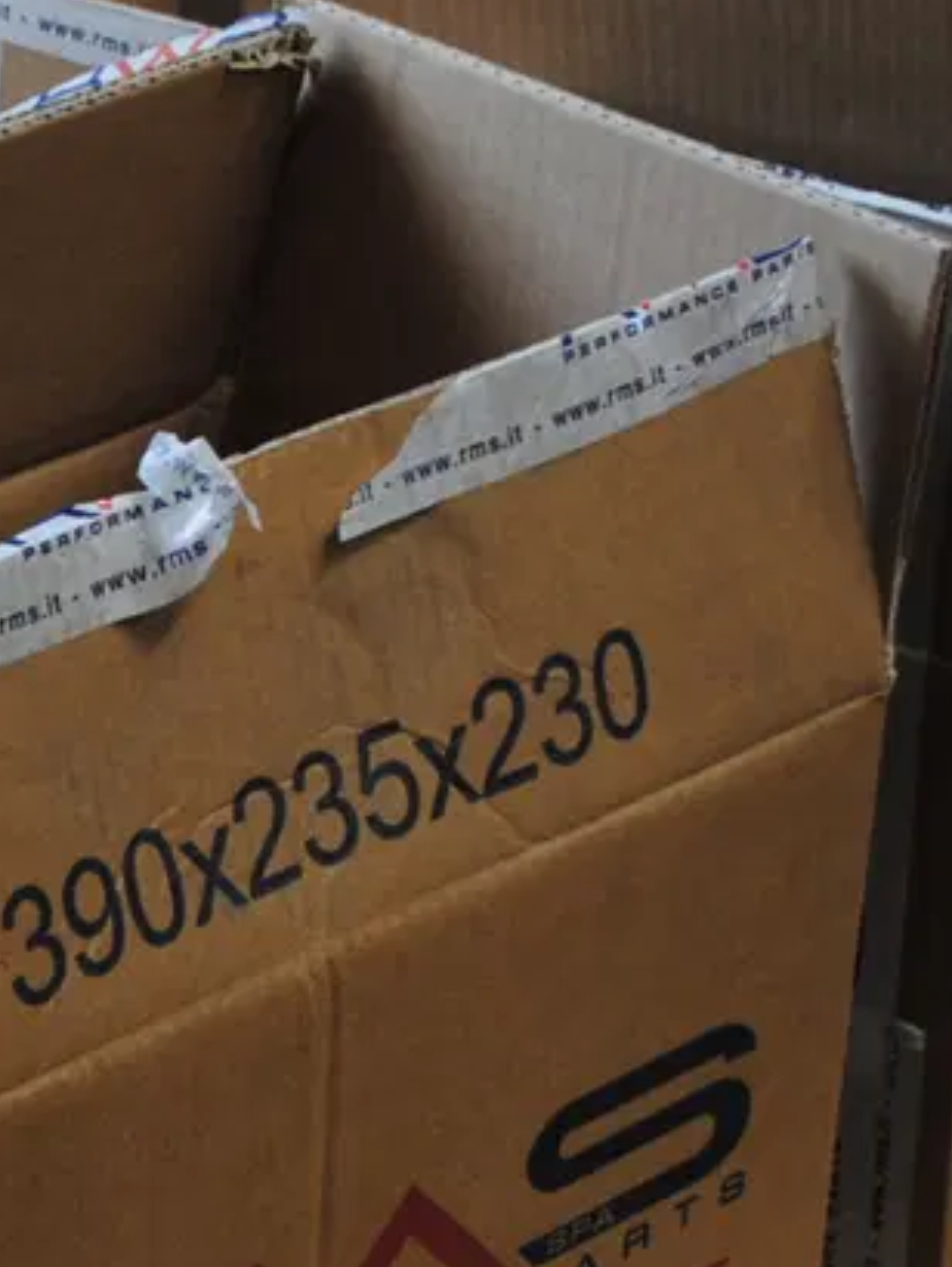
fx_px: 5568
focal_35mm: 152
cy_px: 1006
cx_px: -632
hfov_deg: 9.4
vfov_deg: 12.9
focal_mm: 36
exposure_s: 1/30
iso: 220
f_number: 5
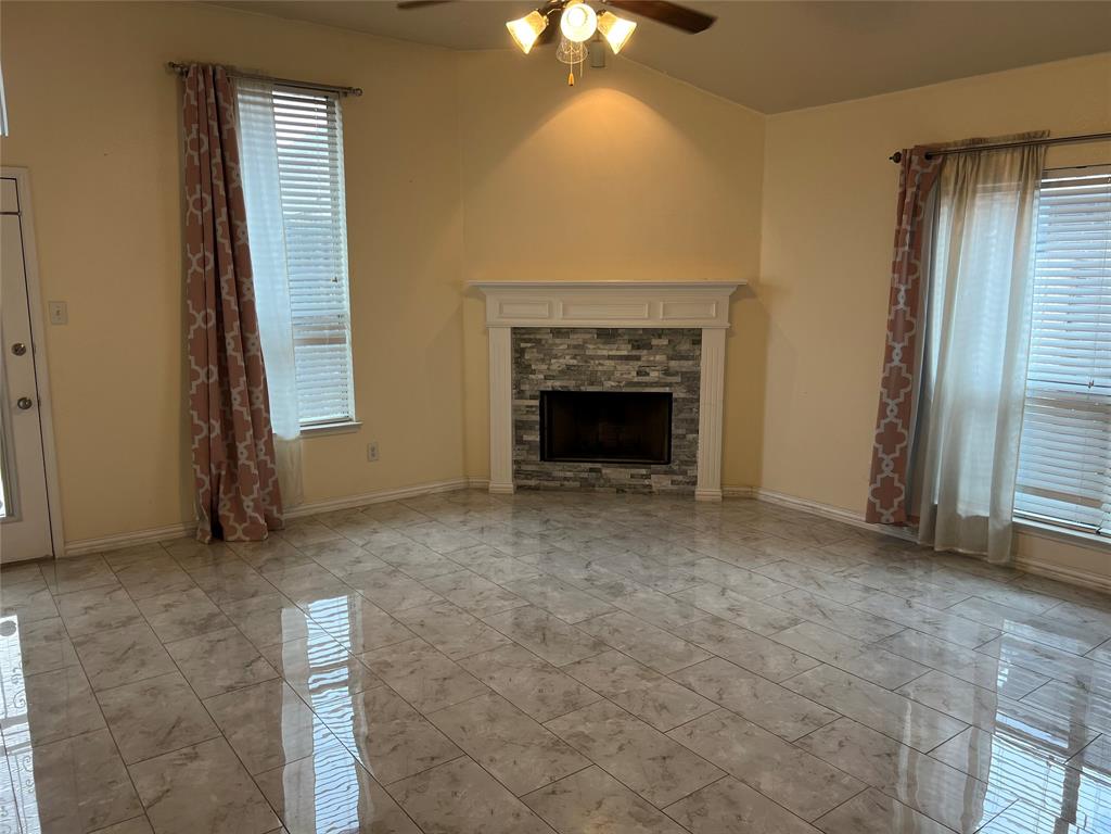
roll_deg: -0.2
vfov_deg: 53.1
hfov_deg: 67.3
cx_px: 556
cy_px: 417
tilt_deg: -10.1
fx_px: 834
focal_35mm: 26
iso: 80
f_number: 1.5
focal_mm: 5.7
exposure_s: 1/120
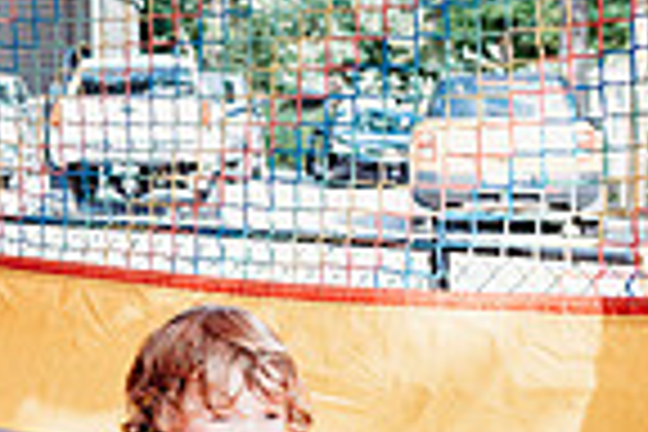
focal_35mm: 97
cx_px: -508
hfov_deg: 17.3
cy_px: 65
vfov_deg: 14.0
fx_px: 1746
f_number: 3.5
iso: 250
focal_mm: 24
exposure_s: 1/400
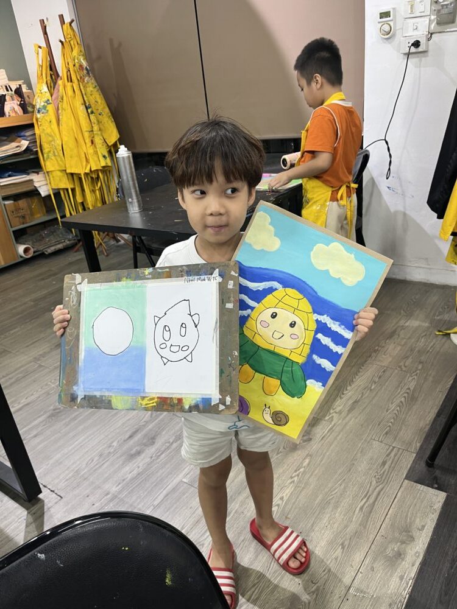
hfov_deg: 53.1
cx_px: 228
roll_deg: +8.0
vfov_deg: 67.3
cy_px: 304
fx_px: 458
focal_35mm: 26
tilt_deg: -24.5
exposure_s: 1/50
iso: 80
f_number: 1.6
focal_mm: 5.1
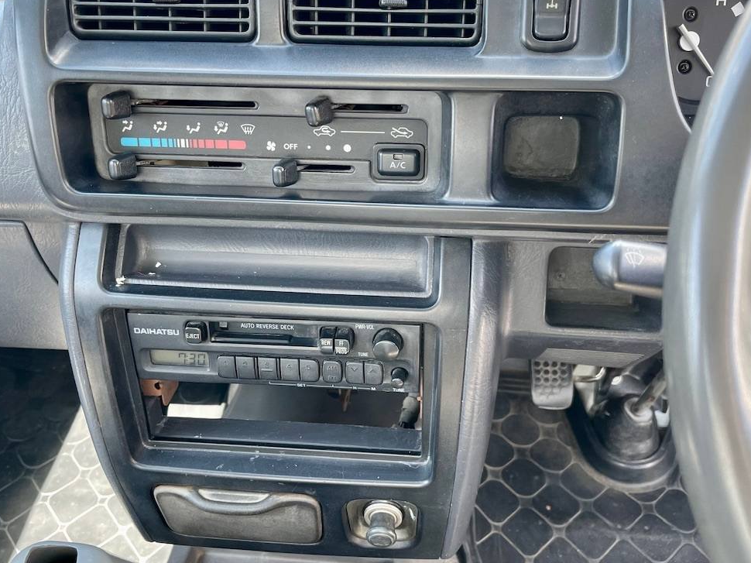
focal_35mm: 33
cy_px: 266
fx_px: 716
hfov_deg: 55.4
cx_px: 379
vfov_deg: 42.9
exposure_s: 1/121
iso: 100
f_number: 1.6
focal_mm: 5.1
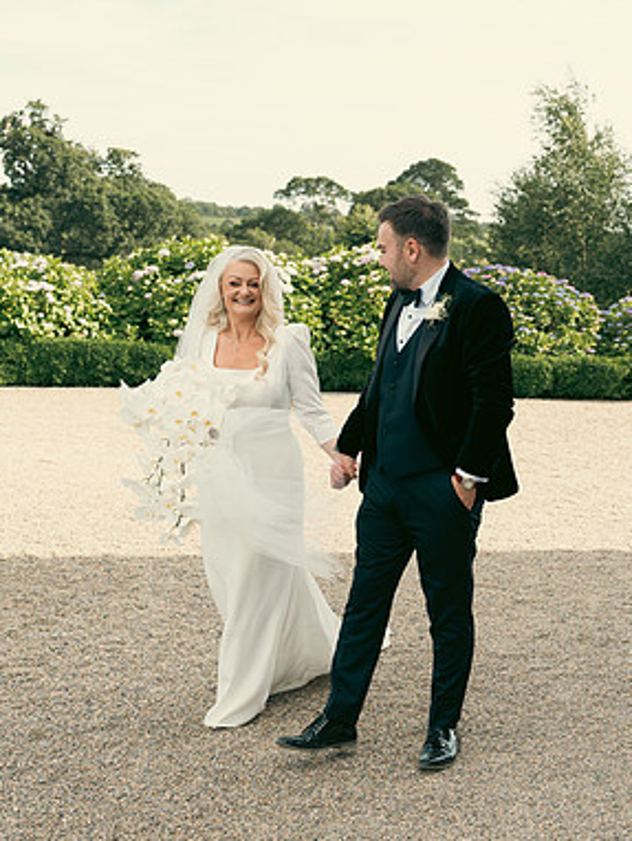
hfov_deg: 27.1
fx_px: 1313
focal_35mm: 54
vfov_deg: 35.5
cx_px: 310
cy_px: 417
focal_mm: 37
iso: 125
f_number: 3.5
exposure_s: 1/400
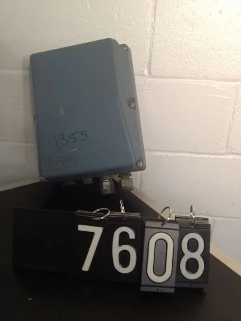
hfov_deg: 40.7
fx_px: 325
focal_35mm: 35
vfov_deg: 52.6
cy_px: 160
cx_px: 120
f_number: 2.4
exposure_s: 1/20
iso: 80
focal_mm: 4.28
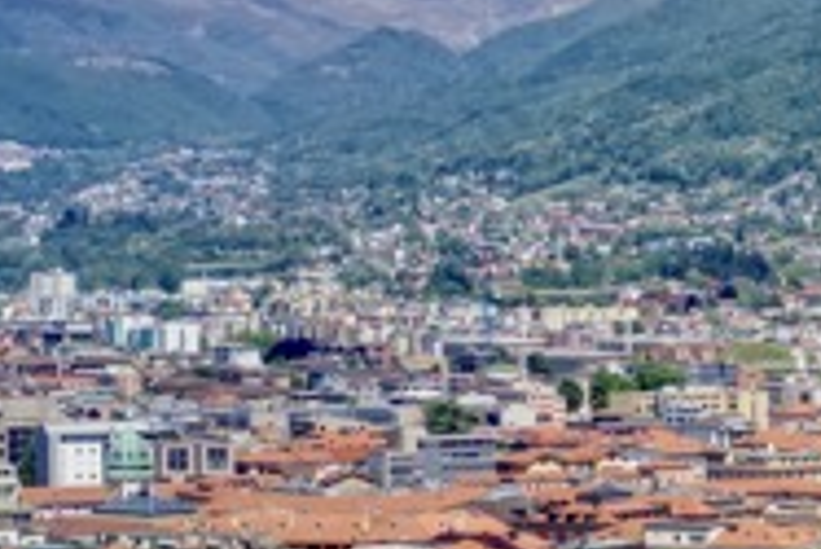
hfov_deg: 16.3
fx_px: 2625
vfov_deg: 11.9
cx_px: 1225
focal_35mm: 115
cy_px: 277
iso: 100
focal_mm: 10.3
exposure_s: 1/640
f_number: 6.3
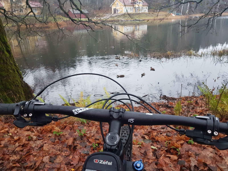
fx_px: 171
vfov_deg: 53.1
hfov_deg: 67.3
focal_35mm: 26
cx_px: 114
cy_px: 86
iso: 200
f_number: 1.7
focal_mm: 4.2
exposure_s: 1/16
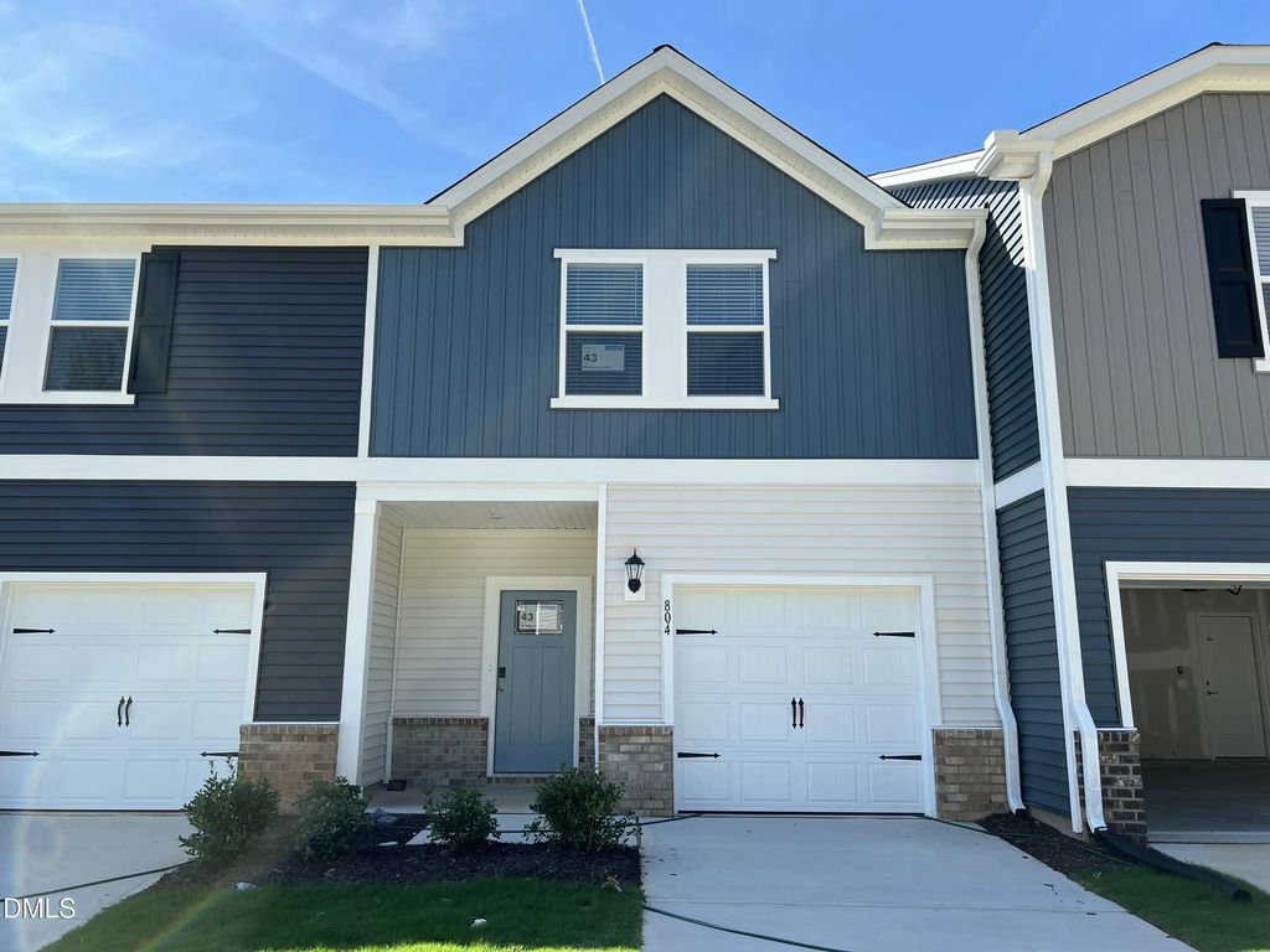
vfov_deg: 53.1
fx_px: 954
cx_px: 635
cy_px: 476
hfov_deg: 67.3
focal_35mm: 26
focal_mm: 5.7
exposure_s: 1/1869
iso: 50
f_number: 1.5
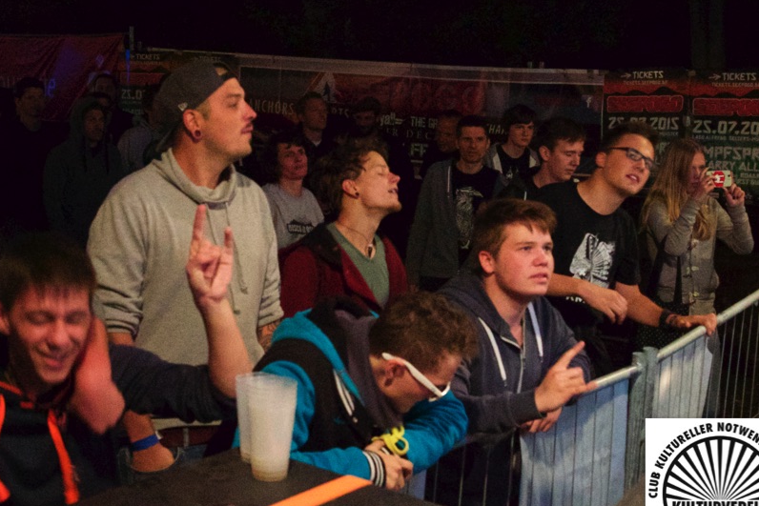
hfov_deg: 36.8
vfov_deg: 25.1
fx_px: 1139
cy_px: 256
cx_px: 336
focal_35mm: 54
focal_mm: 42
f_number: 6.7
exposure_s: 1/90
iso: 64000
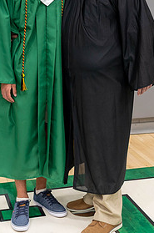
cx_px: 81
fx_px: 477
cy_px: 32
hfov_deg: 18.4
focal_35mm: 74
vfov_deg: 26.6
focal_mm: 24
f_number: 2.8
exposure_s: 1/125
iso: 500
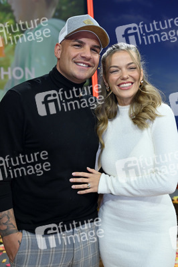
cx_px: 89
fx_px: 357
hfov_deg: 28.0
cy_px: 134
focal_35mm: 48
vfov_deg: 41.1
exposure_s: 1/200
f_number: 4
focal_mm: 48
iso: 1000
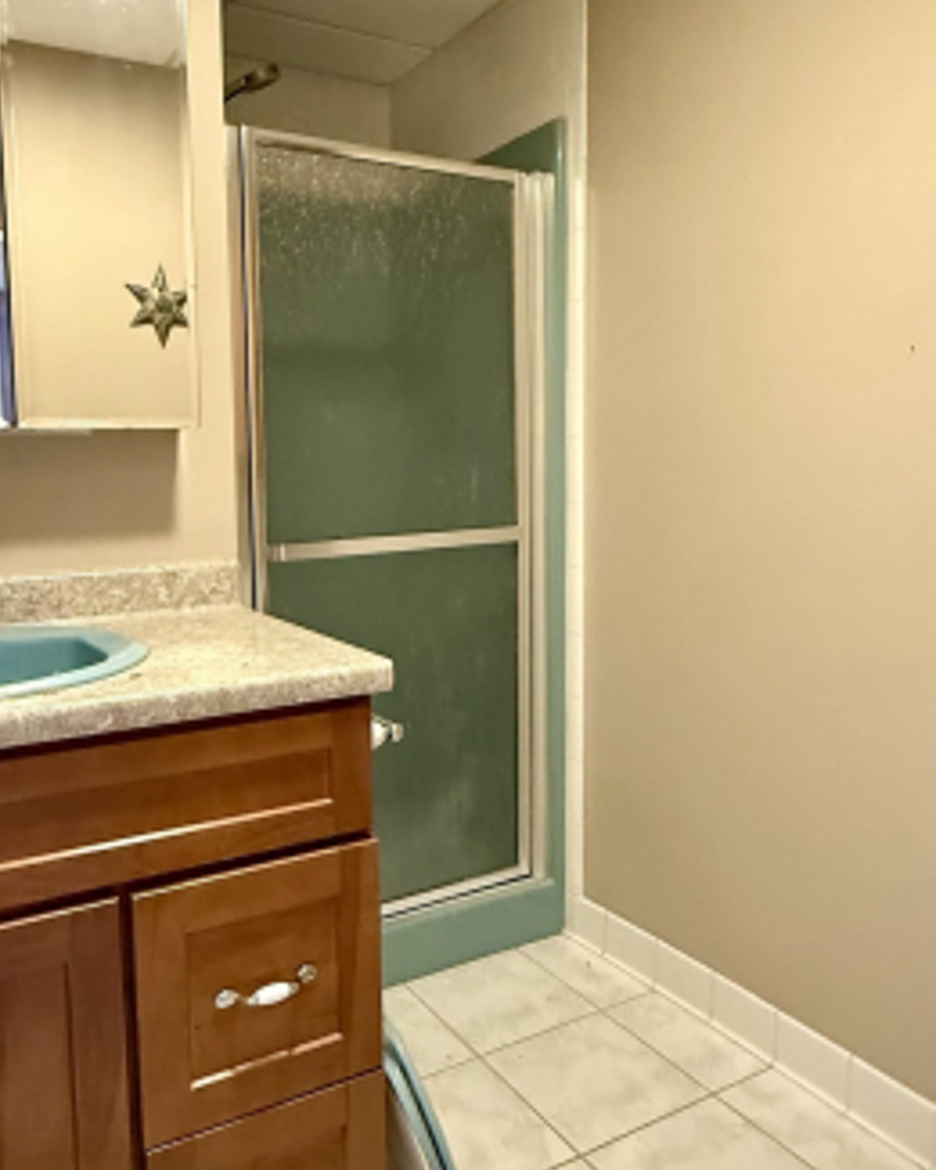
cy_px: 560
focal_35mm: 28
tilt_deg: -5.1
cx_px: 400
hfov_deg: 51.4
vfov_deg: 62.2
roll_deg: +0.5
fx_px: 970
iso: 800
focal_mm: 2.22
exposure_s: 1/60
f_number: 2.2
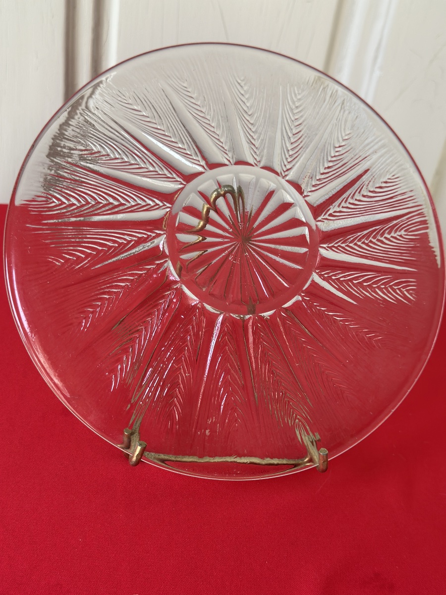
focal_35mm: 48
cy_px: 298
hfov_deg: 30.3
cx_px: 223
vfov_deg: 39.7
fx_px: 825
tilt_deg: -34.2
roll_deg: -9.9
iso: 80
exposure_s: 1/121
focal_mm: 6.86
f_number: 1.78
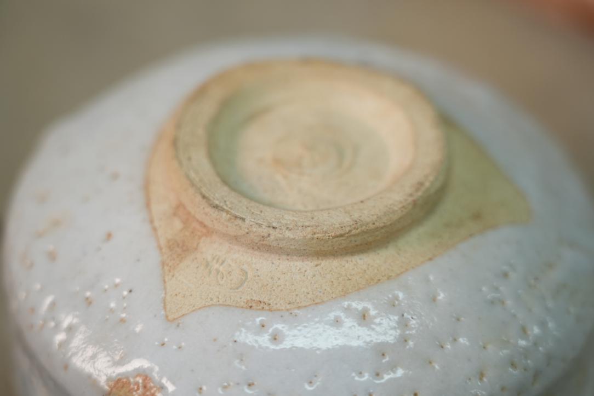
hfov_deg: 19.5
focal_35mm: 105
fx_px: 1733
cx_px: 297
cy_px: 198
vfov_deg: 13.0
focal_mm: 105
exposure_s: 1/125
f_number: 4
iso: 640
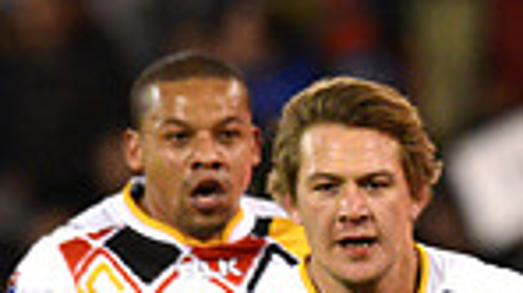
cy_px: 665
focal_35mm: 1723
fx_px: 23877
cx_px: 735
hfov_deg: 1.3
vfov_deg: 0.7
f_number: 4
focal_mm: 420
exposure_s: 1/500
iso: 3200
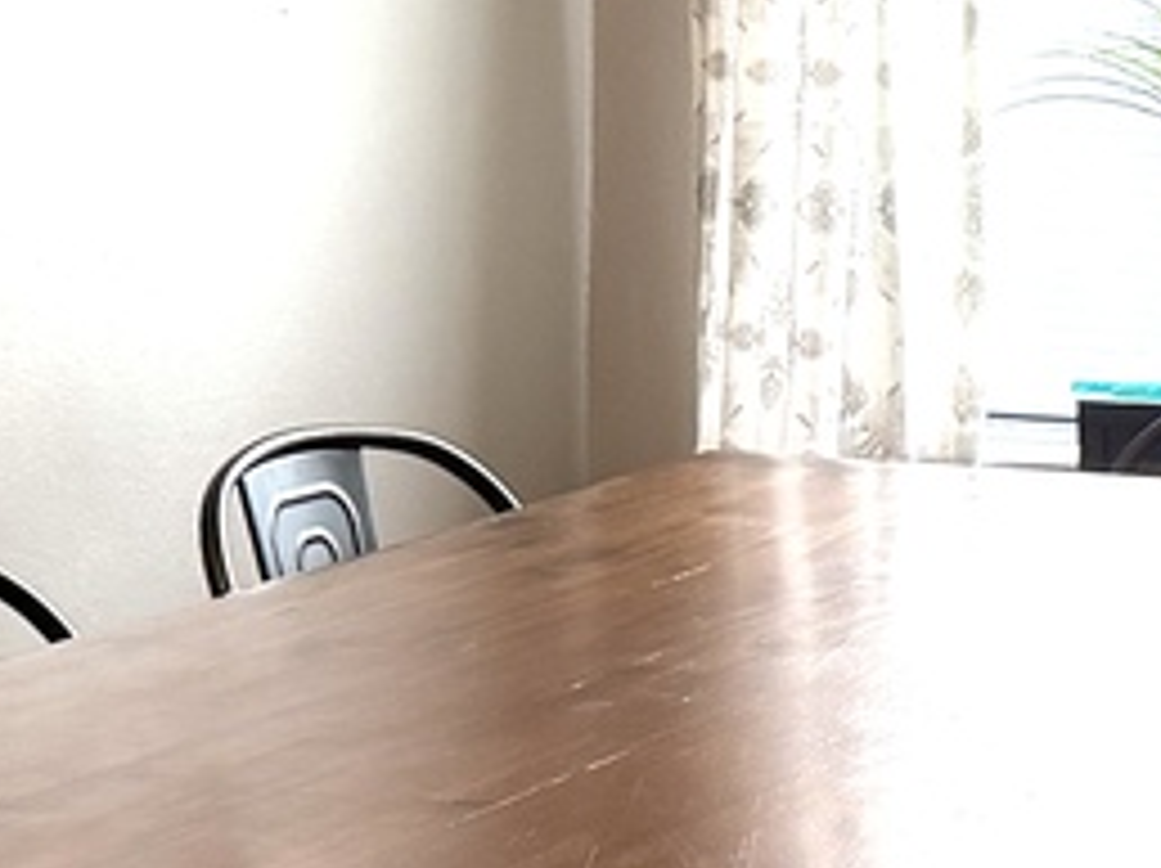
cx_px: 288
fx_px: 4490
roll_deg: +0.2
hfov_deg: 14.7
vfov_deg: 11.0
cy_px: 112
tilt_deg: -3.2
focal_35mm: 134
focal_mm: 6.76
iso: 250
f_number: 1.78
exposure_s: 1/60
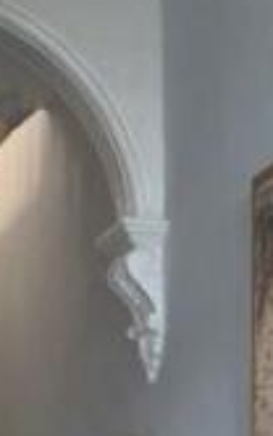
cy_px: 516
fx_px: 1153
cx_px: 243
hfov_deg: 13.4
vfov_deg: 20.1
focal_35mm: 97
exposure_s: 1/12
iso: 80
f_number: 1.8
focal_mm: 4.25
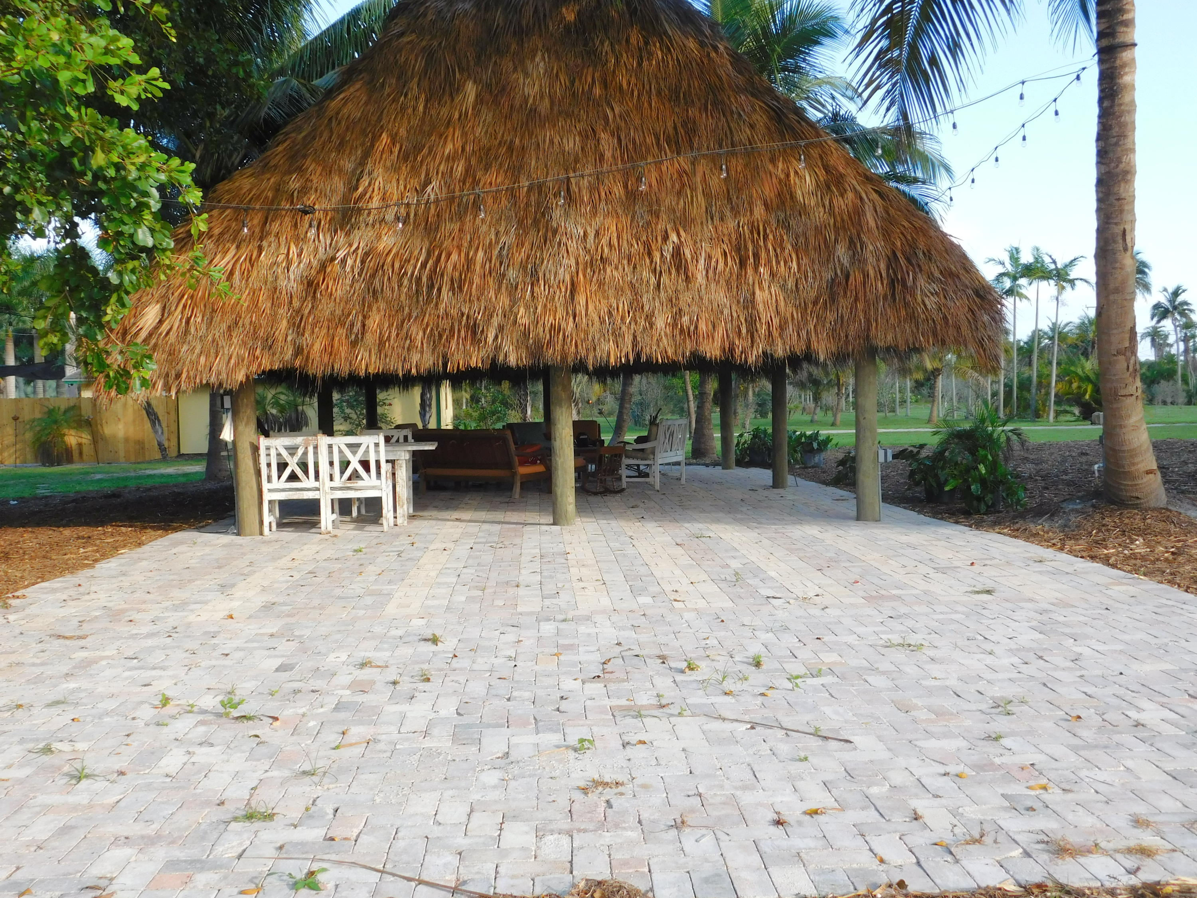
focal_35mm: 36
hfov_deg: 51.4
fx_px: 1245
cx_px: 598
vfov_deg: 39.7
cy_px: 449
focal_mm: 6.3
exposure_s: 1/400
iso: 125
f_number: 3.5
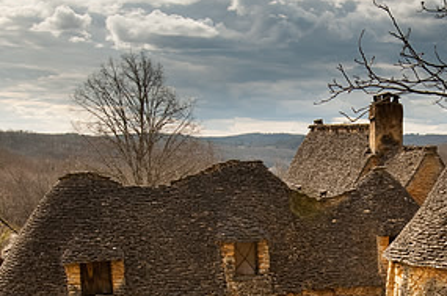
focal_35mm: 61
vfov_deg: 21.6
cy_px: 281
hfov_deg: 31.8
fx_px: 756
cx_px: 380
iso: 200
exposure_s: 1/60
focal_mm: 20
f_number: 13
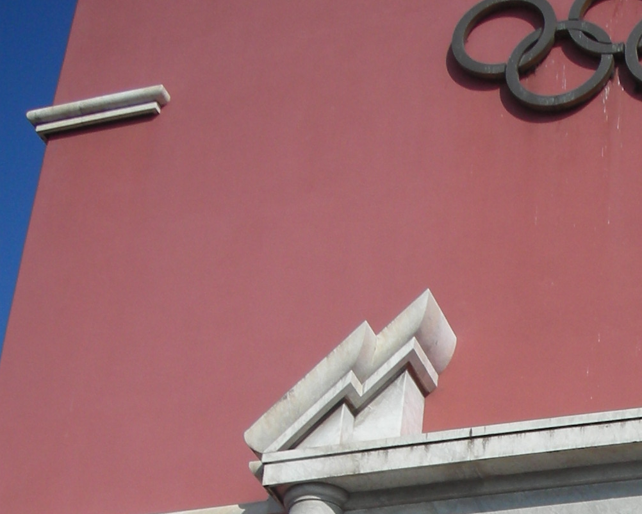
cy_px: 713
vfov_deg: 15.1
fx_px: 1824
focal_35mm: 96
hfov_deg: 19.3
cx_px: 676
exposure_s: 1/129
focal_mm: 5.8
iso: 50
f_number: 8.5
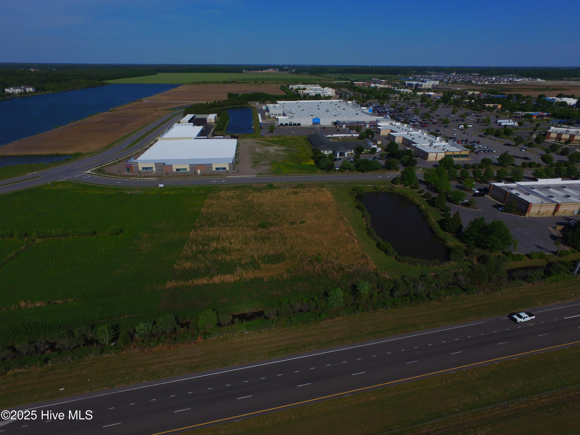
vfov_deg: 66.0
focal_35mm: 20
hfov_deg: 81.7
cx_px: 290
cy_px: 218
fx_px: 335
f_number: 2.8
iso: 100
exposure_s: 1/4098
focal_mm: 3.61
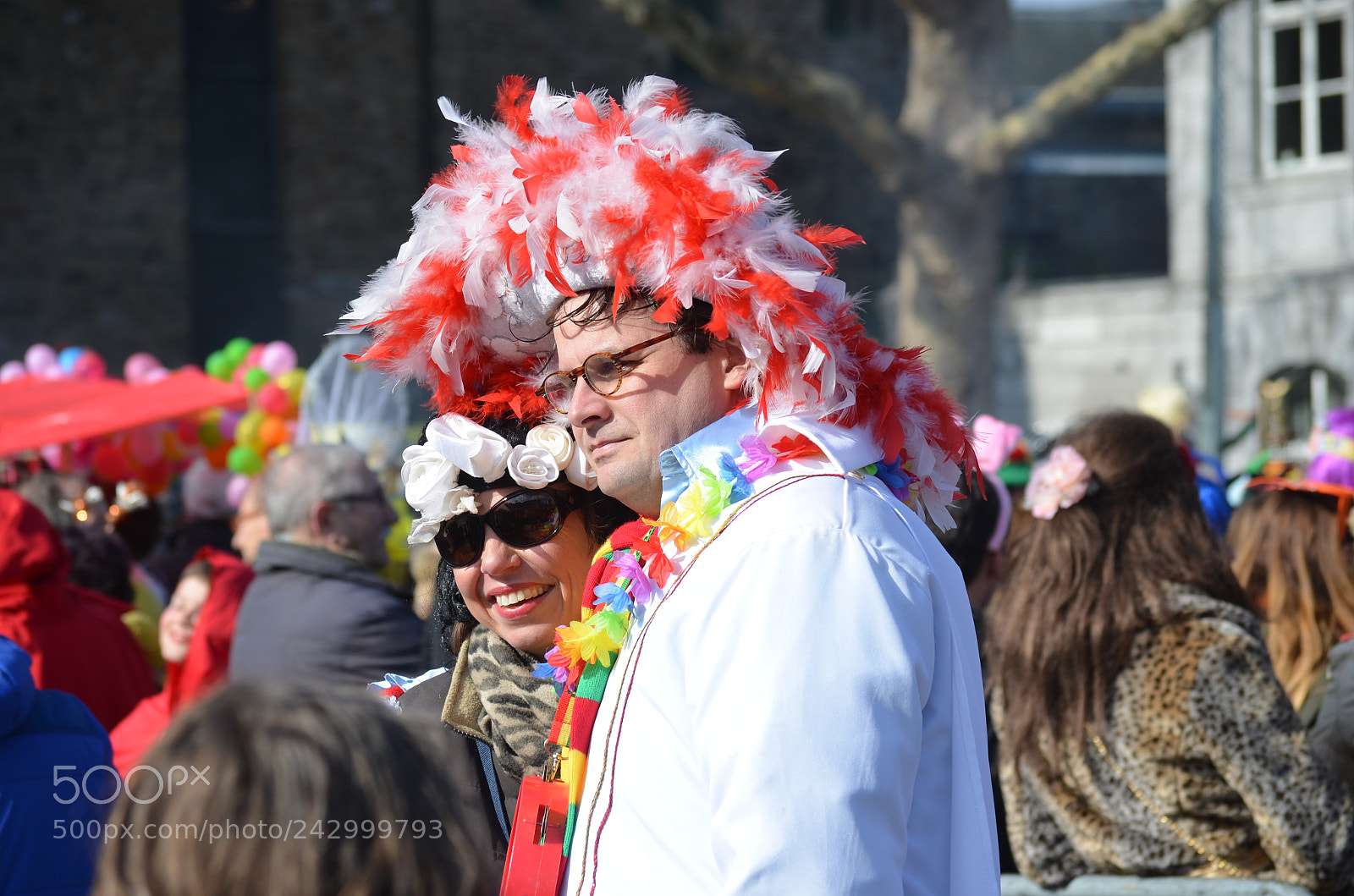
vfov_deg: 8.9
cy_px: 448
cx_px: 677
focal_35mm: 153
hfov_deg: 13.5
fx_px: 5741
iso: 100
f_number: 8
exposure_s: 1/400
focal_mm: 102
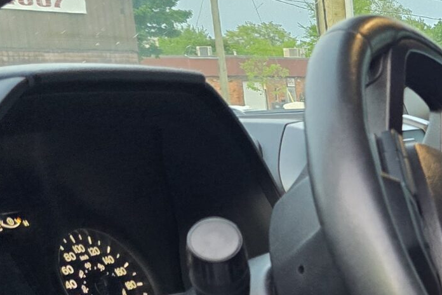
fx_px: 1080
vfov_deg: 15.3
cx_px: 789
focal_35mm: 88
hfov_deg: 18.3
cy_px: 275
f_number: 1.7
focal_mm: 6.3
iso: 500
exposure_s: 1/120
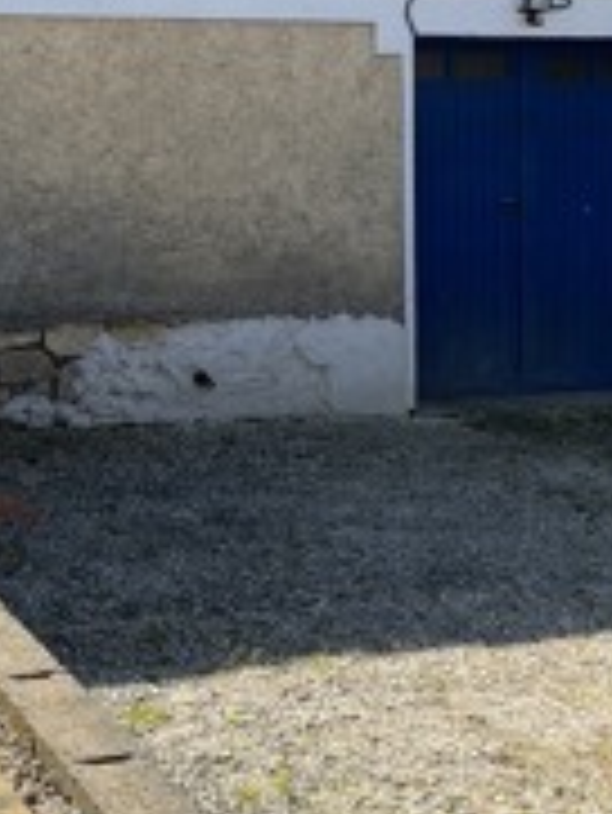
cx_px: 99
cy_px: 130
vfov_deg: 22.4
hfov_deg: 17.0
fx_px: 2025
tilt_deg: +0.0
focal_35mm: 86
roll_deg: +1.1
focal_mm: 5.1
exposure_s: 1/2755
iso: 50
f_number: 1.6
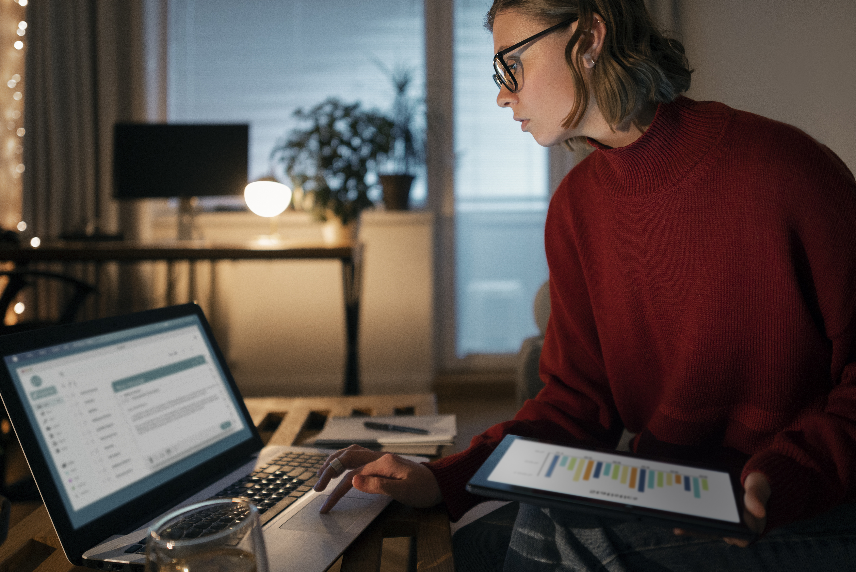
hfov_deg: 60.3
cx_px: 428
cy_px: 286
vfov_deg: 42.4
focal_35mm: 31
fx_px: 737
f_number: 2
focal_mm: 31
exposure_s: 1/100
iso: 1600
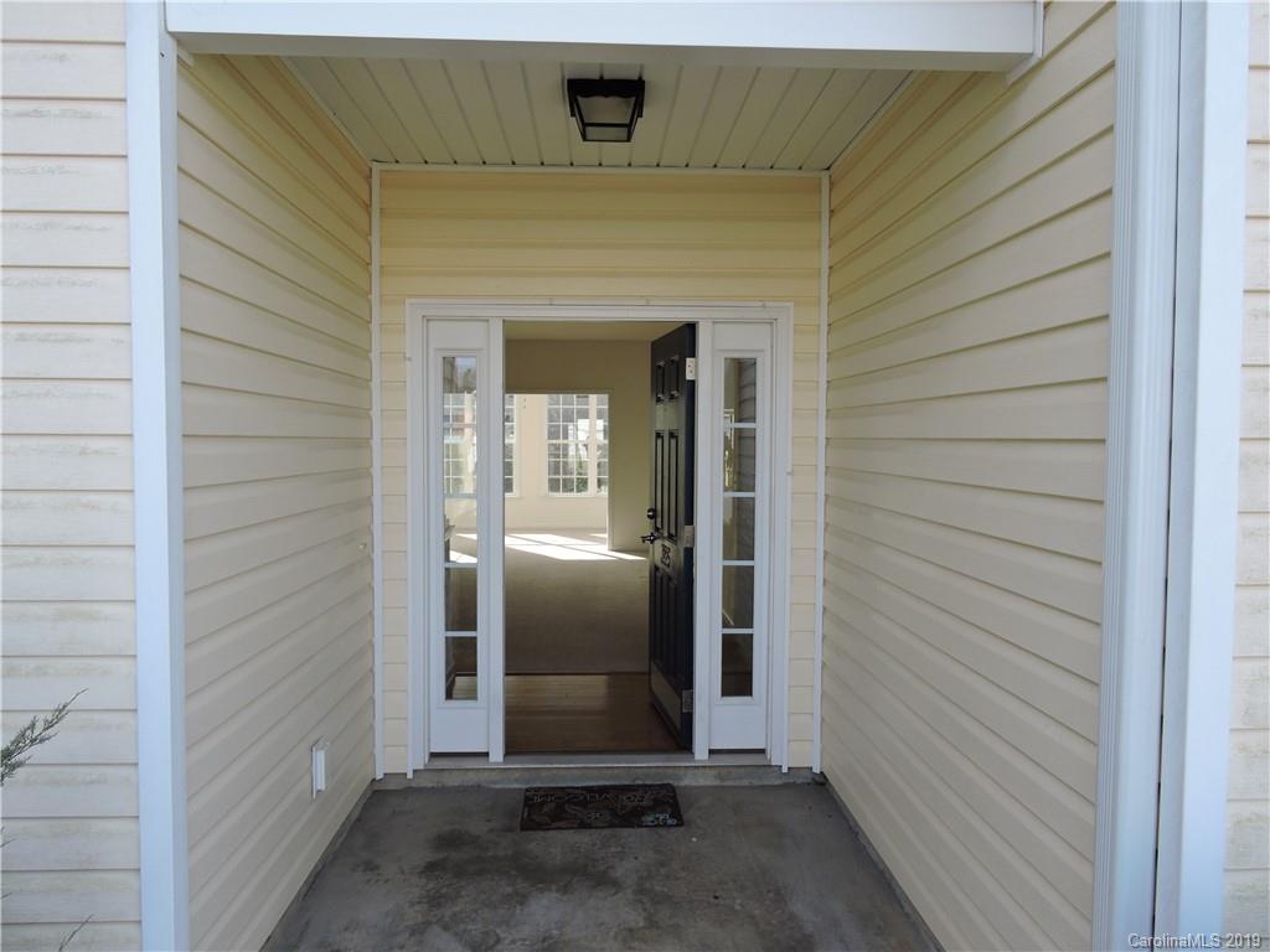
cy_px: 476
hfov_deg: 71.6
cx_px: 635
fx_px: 881
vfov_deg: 56.8
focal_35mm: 24
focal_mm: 4.3
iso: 100
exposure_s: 1/320
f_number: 3.3
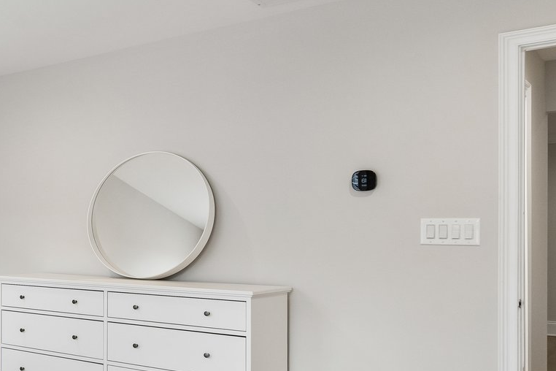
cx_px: -131
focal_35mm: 43
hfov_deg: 34.8
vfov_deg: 31.0
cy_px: 246
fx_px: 664
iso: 800
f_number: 8
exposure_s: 1/50
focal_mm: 16
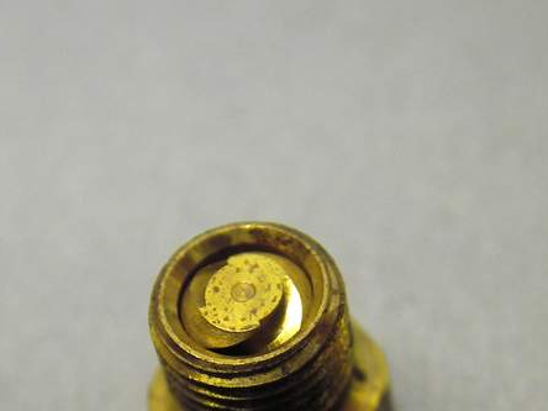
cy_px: 328
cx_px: 265
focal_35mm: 99
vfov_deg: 14.9
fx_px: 1567
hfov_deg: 19.8
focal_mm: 9.2
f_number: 3.6
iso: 100
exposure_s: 1/20
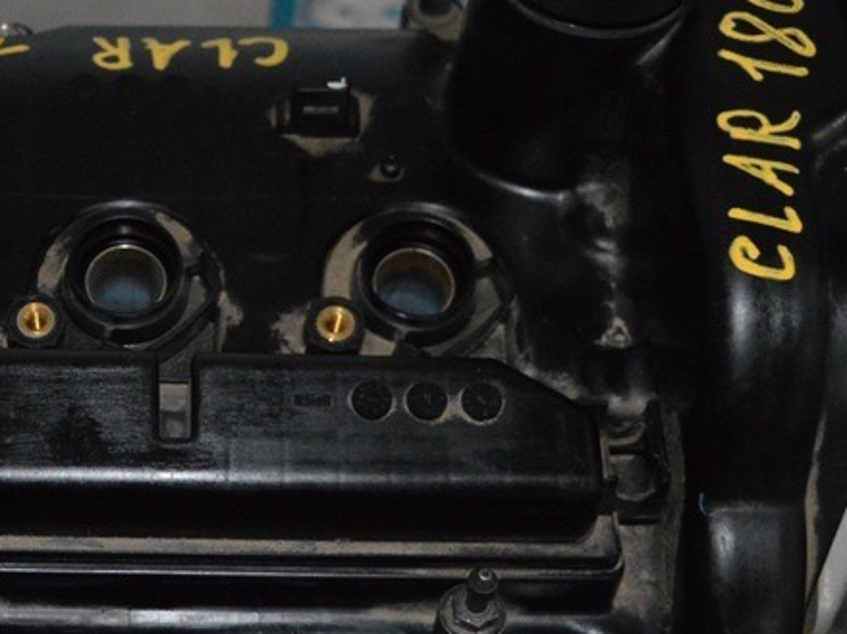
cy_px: 346
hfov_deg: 22.6
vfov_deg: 17.5
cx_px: 58
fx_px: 2058
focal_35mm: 84
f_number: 4
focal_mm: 25
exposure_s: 1/60
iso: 3200
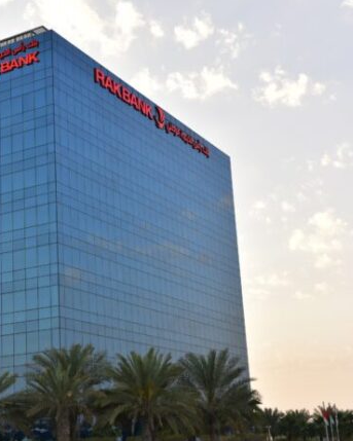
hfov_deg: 23.6
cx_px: 95
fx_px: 836
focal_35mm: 64
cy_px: 221
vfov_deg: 29.6
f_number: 6.3
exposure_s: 1/100
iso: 250
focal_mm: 45
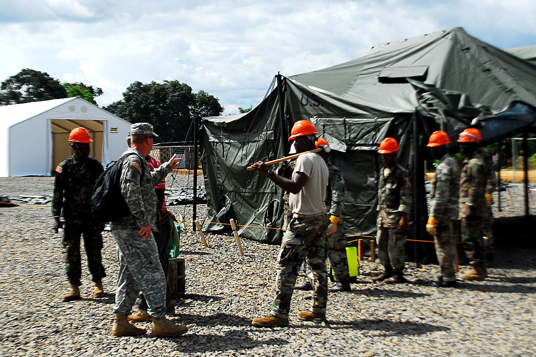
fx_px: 625
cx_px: 268
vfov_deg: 31.9
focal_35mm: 42
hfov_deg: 46.4
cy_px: 178
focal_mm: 28
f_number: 4.5
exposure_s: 1/1000
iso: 100
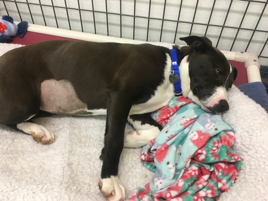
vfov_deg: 48.2
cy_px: 100
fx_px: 225
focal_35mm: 29
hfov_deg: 61.7
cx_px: 134
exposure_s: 1/30
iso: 125
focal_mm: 4.15
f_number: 2.2
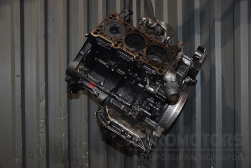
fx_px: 230
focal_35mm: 33
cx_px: 126
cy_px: 84
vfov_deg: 40.0
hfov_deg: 57.2
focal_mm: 22
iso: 800
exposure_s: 1/60
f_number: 5
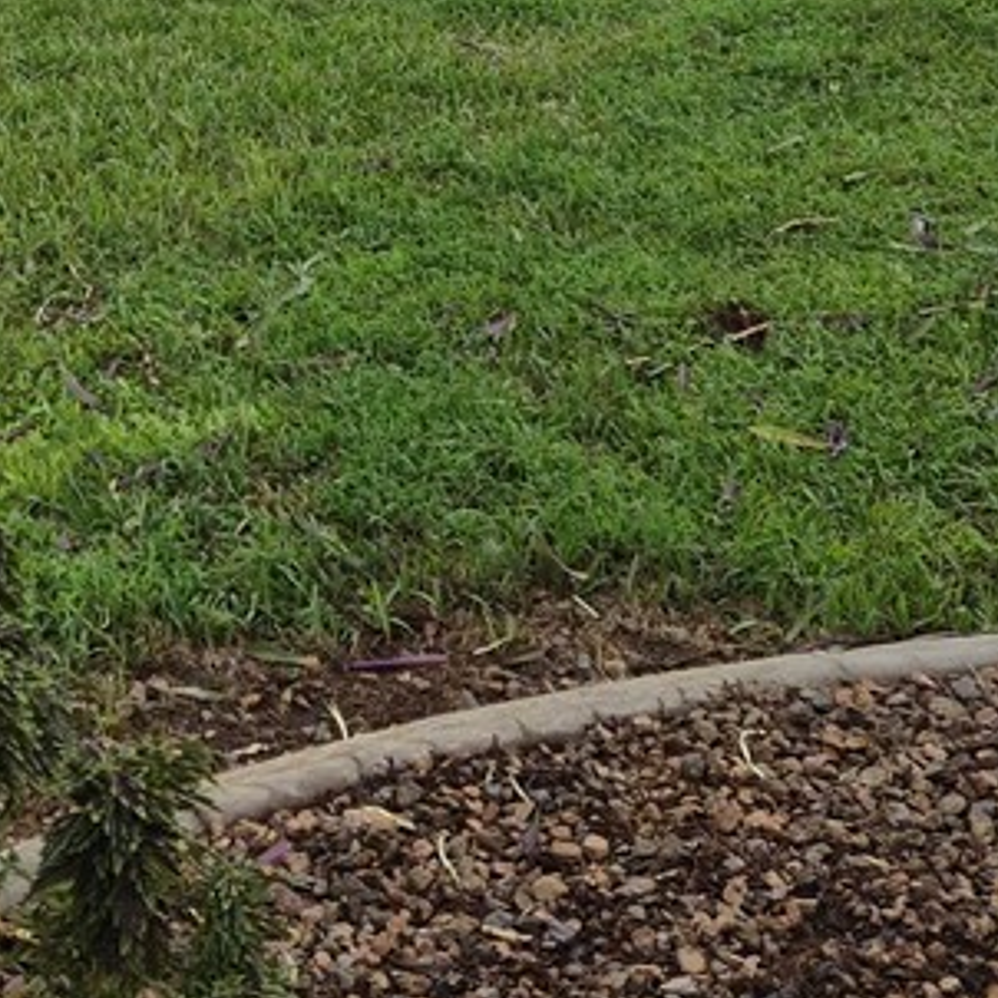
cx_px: 76
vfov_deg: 22.7
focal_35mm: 69
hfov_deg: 24.2
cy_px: -245
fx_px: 2251
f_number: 1.8
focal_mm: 5.4
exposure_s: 1/3504
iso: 80
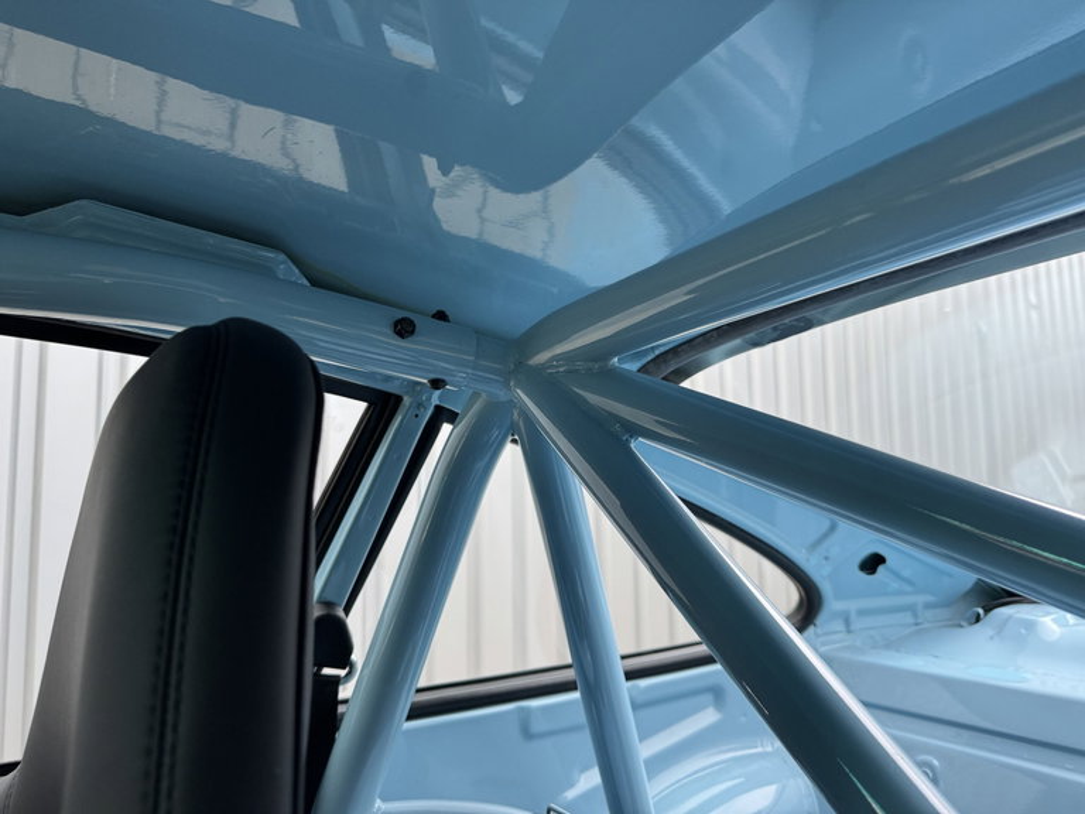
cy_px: 407
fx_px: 752
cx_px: 542
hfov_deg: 71.6
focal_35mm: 24
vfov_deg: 56.8
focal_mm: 6.76
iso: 200
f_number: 1.78
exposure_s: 1/60
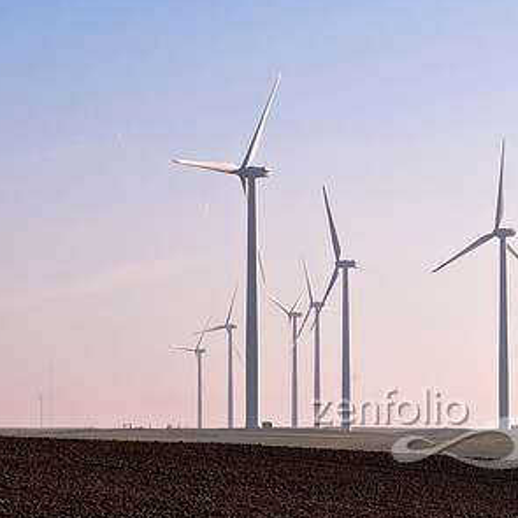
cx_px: 397
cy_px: 289
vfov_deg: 8.2
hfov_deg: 8.2
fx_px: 3603
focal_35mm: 213
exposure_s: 1/250
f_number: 16
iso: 200
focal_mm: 85
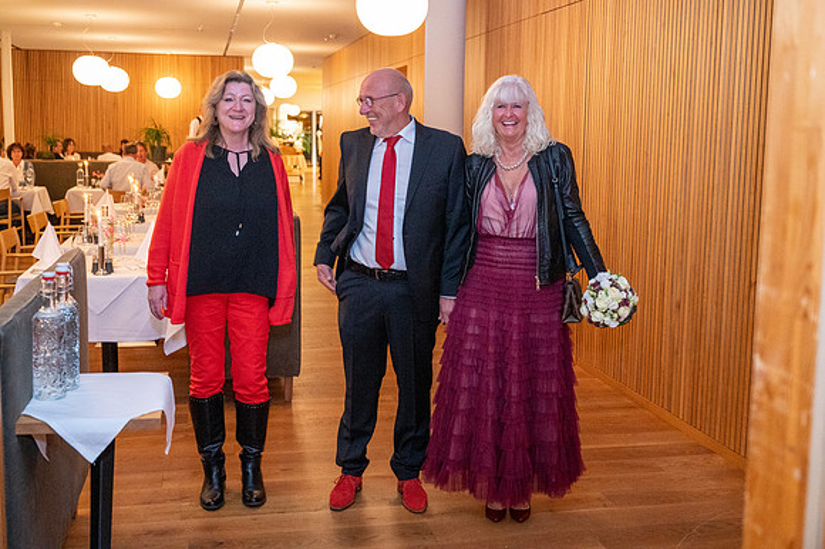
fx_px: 916
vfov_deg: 33.4
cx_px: 412
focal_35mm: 40
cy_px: 274
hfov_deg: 48.5
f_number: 4
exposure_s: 1/60
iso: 6400
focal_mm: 40
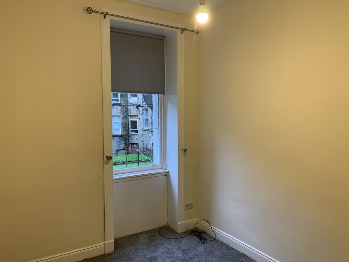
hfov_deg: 67.3
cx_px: 174
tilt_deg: -3.9
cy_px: 131
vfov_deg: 53.1
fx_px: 262
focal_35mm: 26
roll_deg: +0.3
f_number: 1.8
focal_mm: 4.25
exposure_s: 1/60
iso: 125
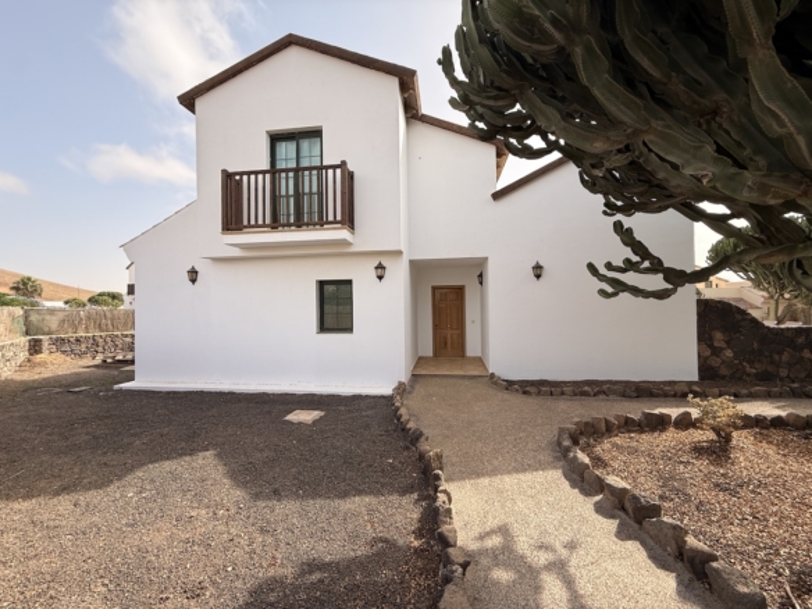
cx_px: 406
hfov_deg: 102.1
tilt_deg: -0.4
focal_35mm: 14
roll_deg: +0.8
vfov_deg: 85.7
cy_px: 304
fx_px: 328
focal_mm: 2.22
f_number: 2.2
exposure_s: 1/841
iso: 50
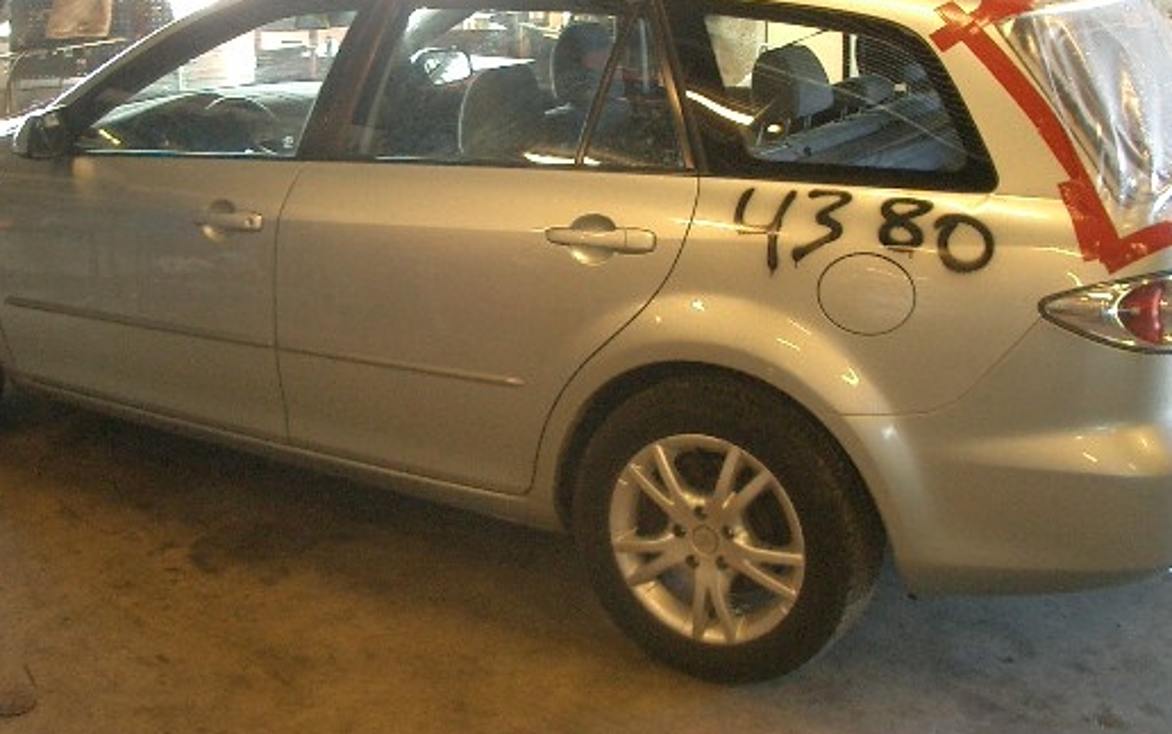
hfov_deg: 43.4
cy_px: 257
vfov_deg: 27.9
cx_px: 518
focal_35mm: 46
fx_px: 1470
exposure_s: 1/25
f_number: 2.6
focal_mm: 5.8
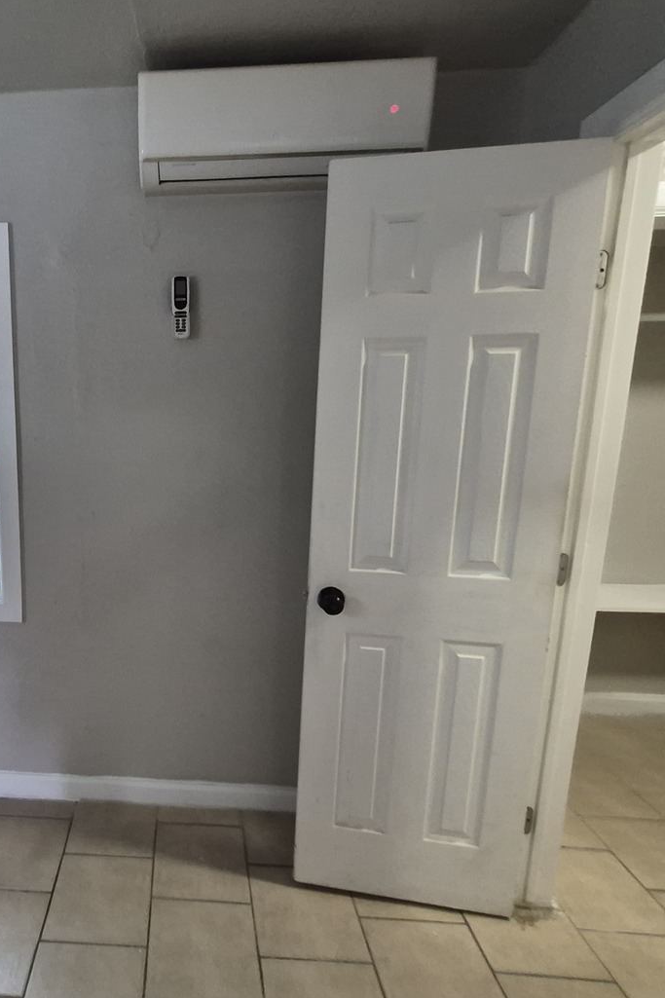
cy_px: 489
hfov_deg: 60.6
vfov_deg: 86.9
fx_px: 527
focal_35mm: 19
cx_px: 159
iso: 400
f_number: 2.2
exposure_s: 1/60
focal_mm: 1.74
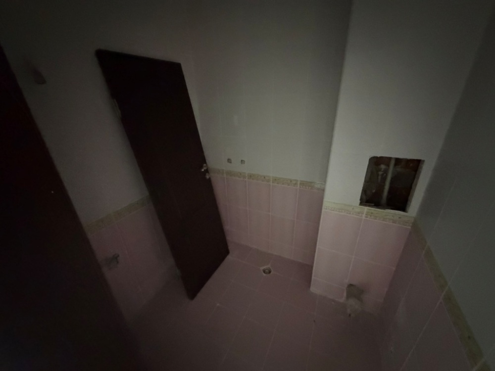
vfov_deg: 85.7
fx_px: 200
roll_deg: +1.9
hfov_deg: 102.1
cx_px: 248
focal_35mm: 14
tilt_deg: -23.9
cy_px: 186
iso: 2500
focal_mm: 2.22
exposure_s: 1/30
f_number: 2.2
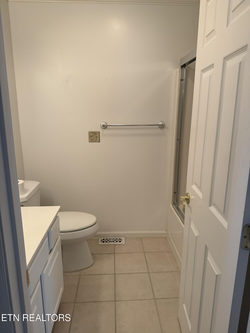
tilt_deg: -13.3
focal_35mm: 24
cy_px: 166
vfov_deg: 71.6
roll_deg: -0.7
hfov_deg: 56.8
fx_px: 231
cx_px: 125
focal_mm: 6.76
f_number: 1.78
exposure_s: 1/120
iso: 160
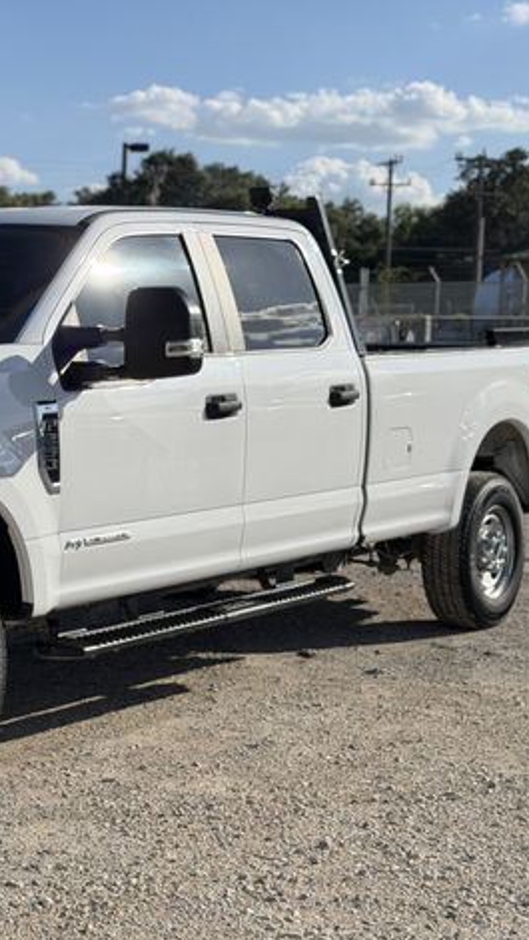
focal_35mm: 71
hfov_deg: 16.5
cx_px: -36
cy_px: 473
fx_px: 1770
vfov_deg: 29.7
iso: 64
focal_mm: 6.76
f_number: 1.78
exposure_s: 1/7143
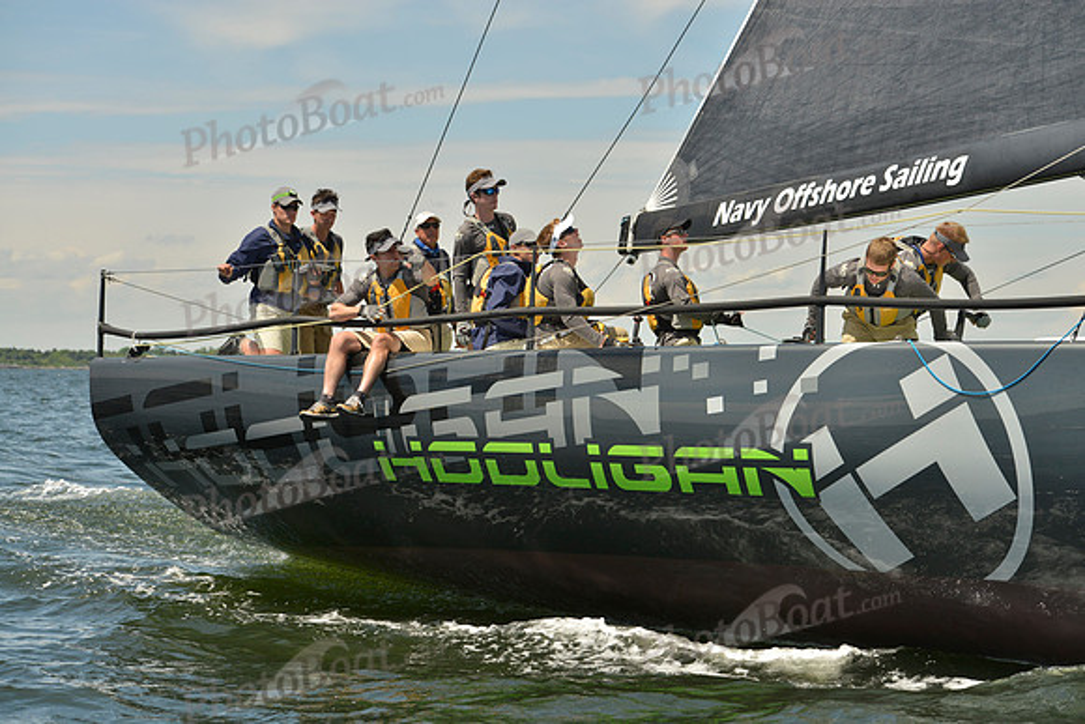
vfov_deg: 14.9
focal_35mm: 92
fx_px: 2773
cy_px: 362
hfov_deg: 22.1
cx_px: 542
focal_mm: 92
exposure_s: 1/1600
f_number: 6.3
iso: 280
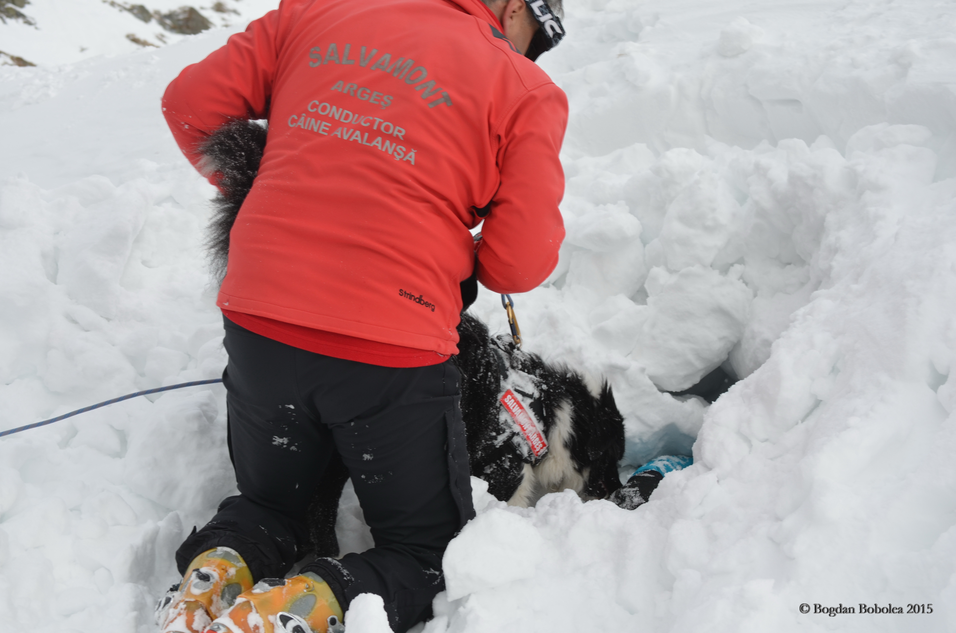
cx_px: 478
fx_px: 2186
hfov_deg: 24.7
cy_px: 316
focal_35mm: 82
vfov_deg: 16.5
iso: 180
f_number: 8
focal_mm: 55
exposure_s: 1/250
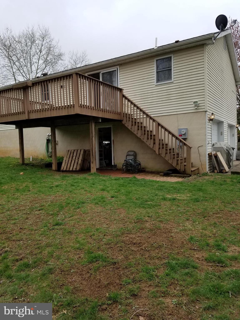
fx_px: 240
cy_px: 160
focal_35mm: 26
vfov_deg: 67.3
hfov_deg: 53.1
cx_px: 120
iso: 50
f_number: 1.7
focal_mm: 4.2
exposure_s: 1/622
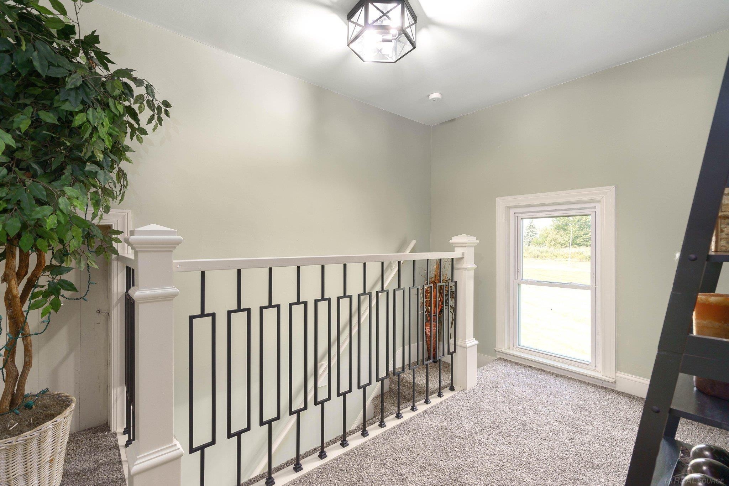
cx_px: 364
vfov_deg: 73.7
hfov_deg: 96.7
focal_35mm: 16
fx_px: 324
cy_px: 243
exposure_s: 1/160
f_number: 7.1
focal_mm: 16
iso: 400
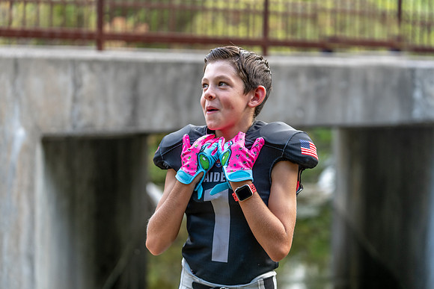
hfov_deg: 25.4
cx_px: 217
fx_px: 965
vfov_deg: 17.1
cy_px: 144
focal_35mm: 80
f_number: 2.8
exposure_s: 1/320
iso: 500
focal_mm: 80
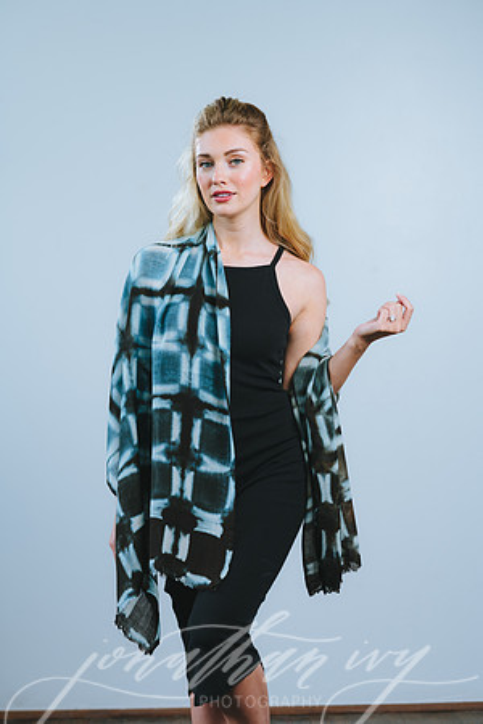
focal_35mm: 85
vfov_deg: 23.9
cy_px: 362
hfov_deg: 16.1
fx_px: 1710
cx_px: 242
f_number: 4
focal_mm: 85
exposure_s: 1/200
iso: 100
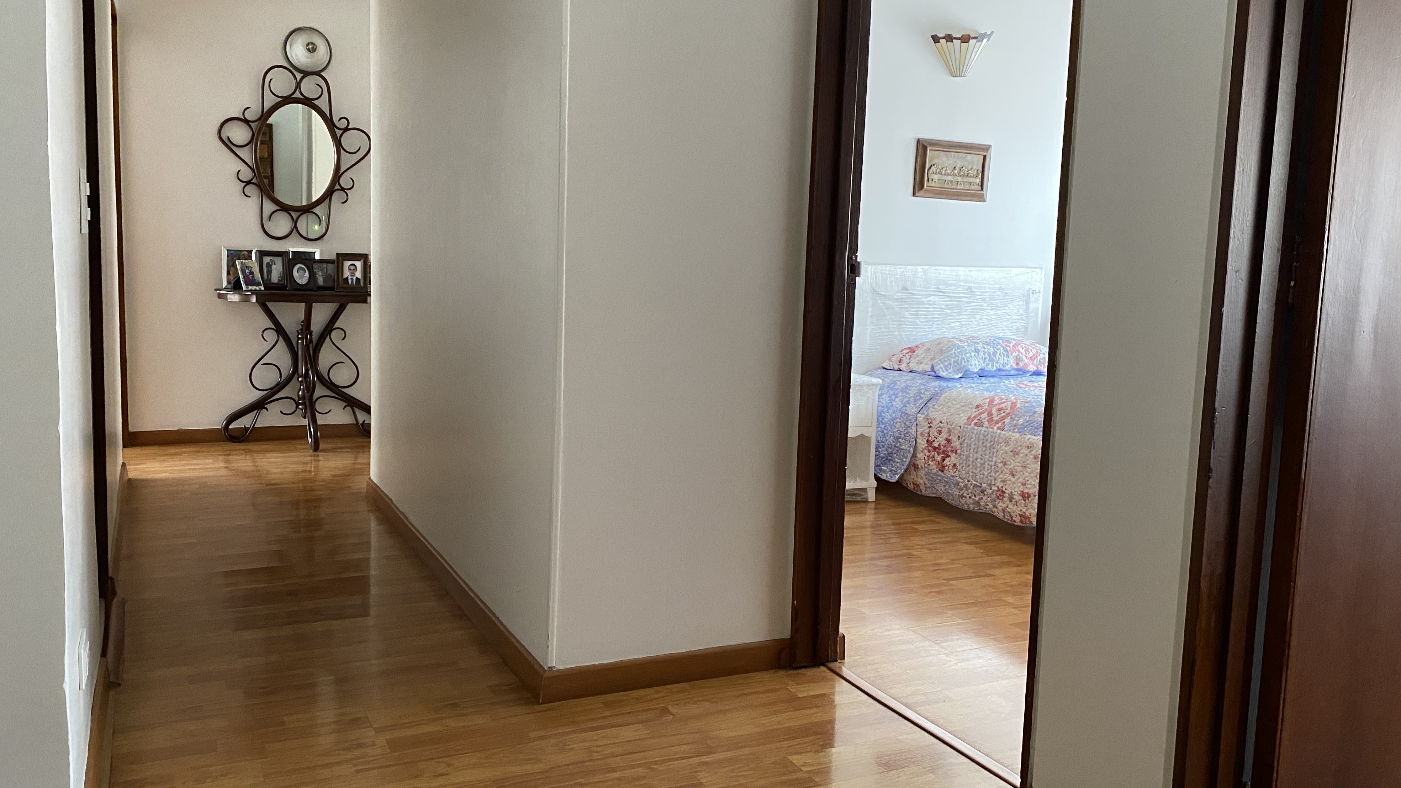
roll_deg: -2.1
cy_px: 382
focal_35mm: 29
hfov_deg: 66.1
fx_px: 1077
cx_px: 687
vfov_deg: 40.2
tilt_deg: -6.7
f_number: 1.8
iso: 400
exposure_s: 1/60
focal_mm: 4.25
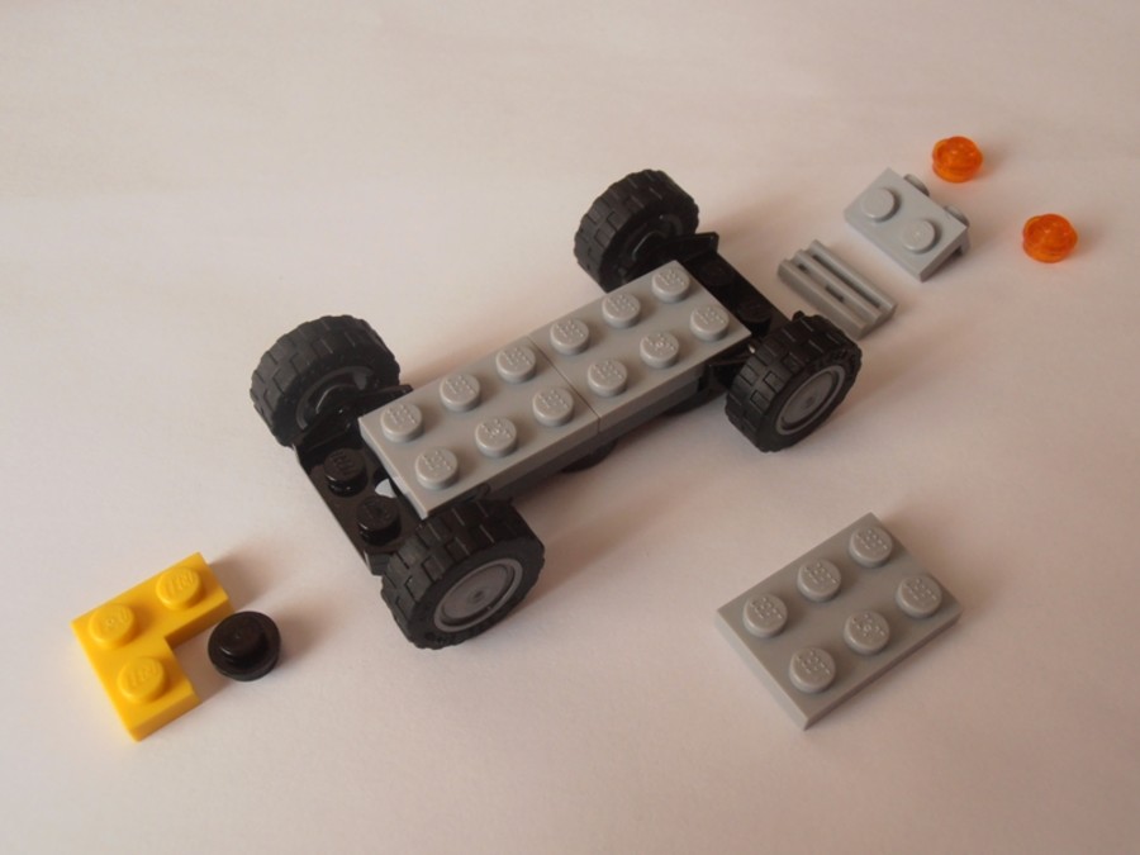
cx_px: 570
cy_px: 428
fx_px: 1219
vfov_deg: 38.7
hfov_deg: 50.1
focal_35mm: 37
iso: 125
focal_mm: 6.61
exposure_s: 1/13
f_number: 3.9
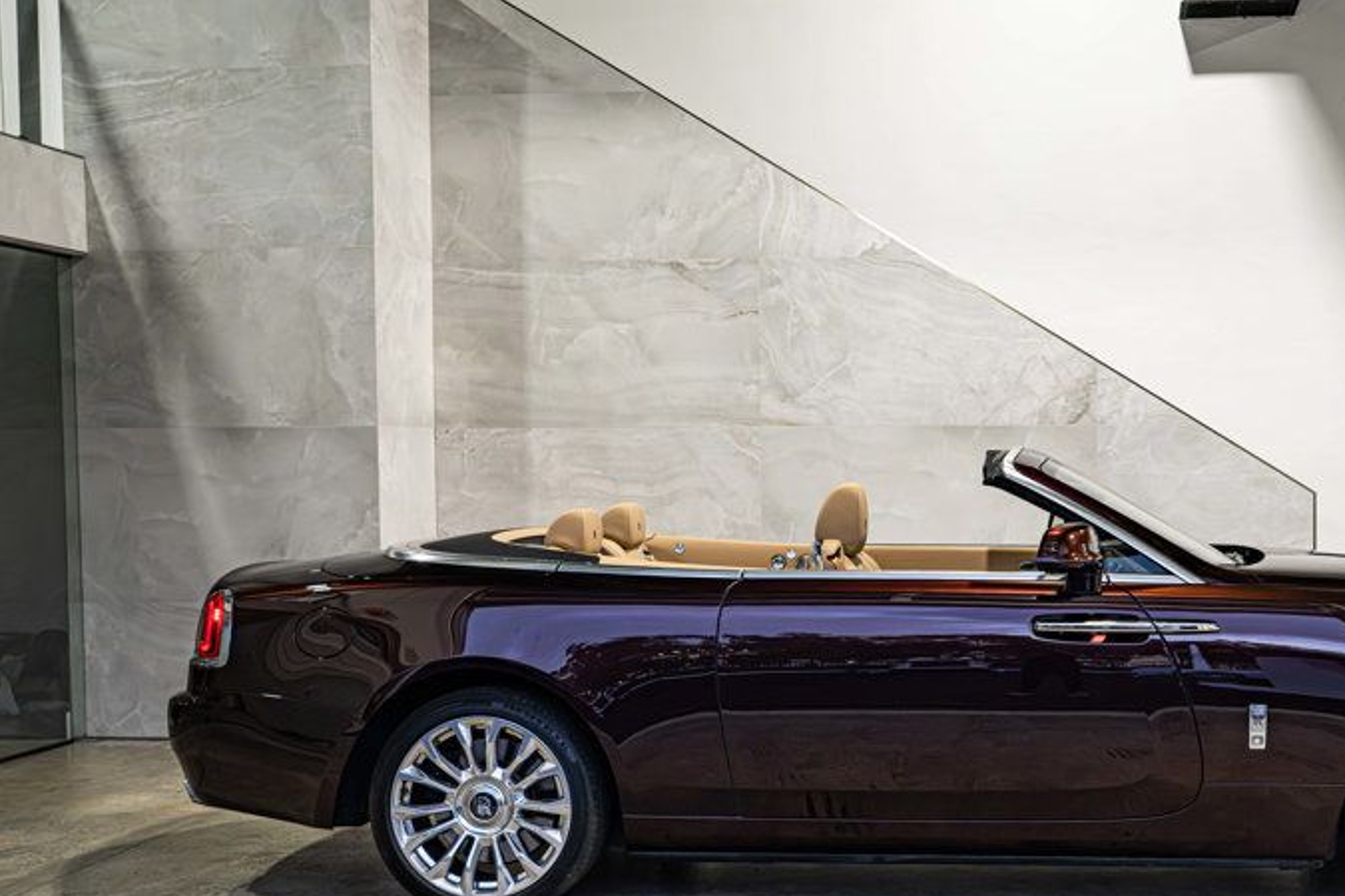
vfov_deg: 28.5
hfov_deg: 41.2
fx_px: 1756
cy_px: 582
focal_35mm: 47
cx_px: 925
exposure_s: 1/100
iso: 1250
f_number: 4
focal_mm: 31
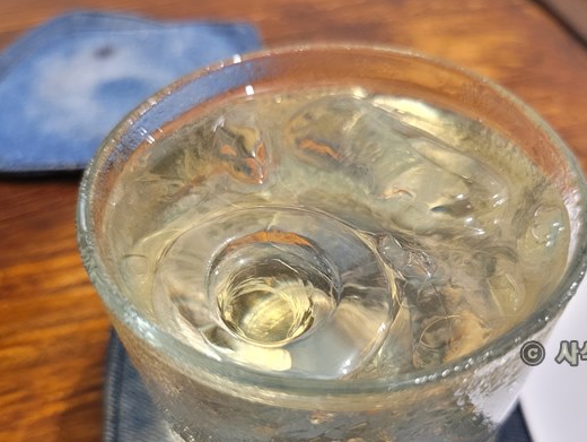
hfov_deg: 52.5
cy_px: 274
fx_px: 594
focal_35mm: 35
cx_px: 324
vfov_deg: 40.5
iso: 640
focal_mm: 5
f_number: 1.8
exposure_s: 1/25
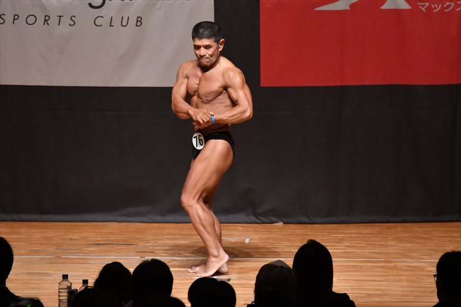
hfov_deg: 6.9
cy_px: 154
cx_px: 230
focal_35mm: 300
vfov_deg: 4.6
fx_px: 3840
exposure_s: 1/400
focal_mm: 200
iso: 10000
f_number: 5.6
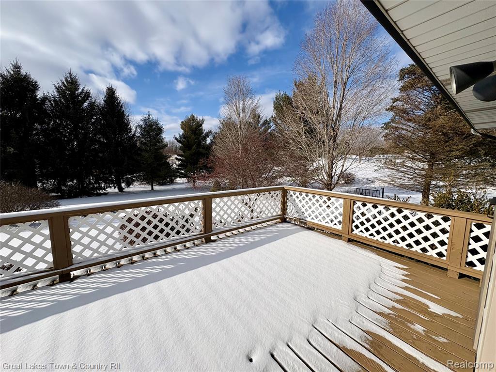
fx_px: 201
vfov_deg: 85.7
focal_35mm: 14
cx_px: 248
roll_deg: +1.2
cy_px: 186
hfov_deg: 102.1
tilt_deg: -7.6
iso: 50
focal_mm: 2.22
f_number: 2.2
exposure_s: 1/3546
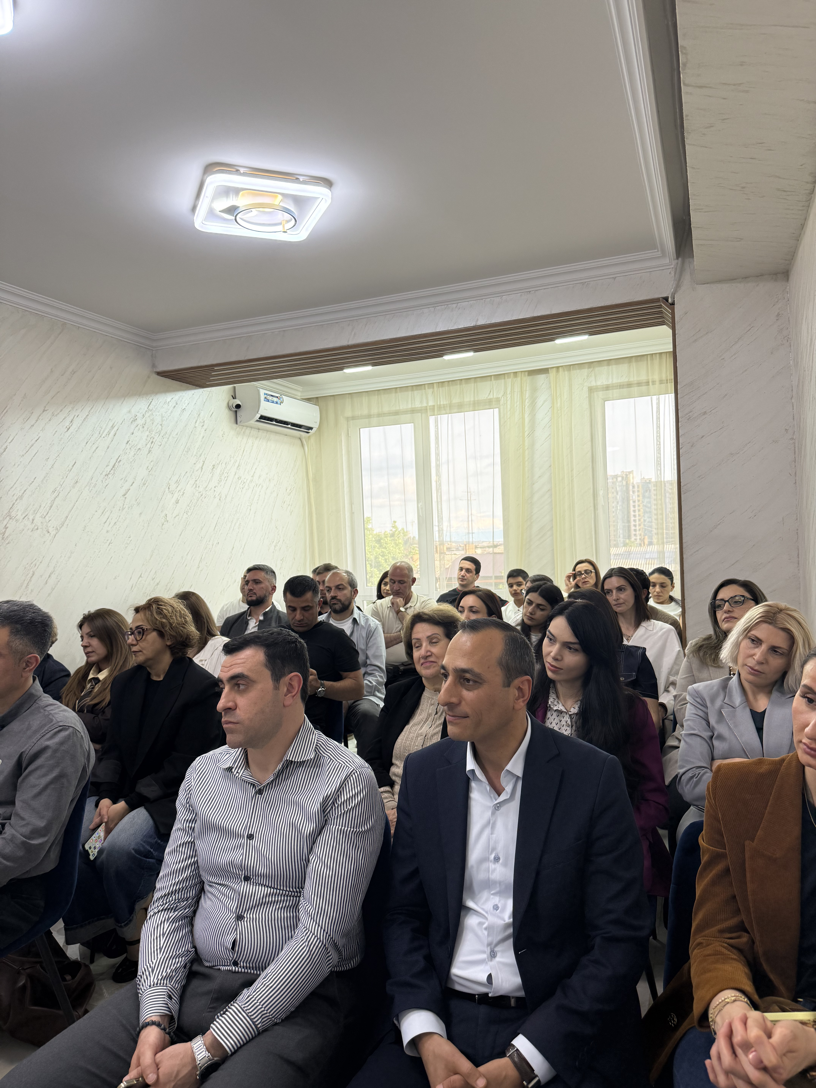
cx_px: 408
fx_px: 754
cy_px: 544
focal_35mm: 24
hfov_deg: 56.8
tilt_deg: -0.9
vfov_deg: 71.6
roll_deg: +2.5
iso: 160
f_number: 1.78
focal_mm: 6.76
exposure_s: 1/187
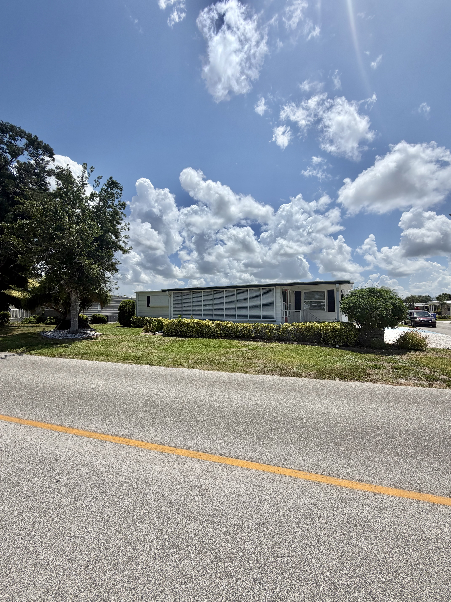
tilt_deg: +2.7
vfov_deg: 102.1
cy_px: 301
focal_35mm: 14
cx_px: 226
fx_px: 243
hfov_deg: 85.7
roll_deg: +0.3
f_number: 2.2
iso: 20
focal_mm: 2.22
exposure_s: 1/1795
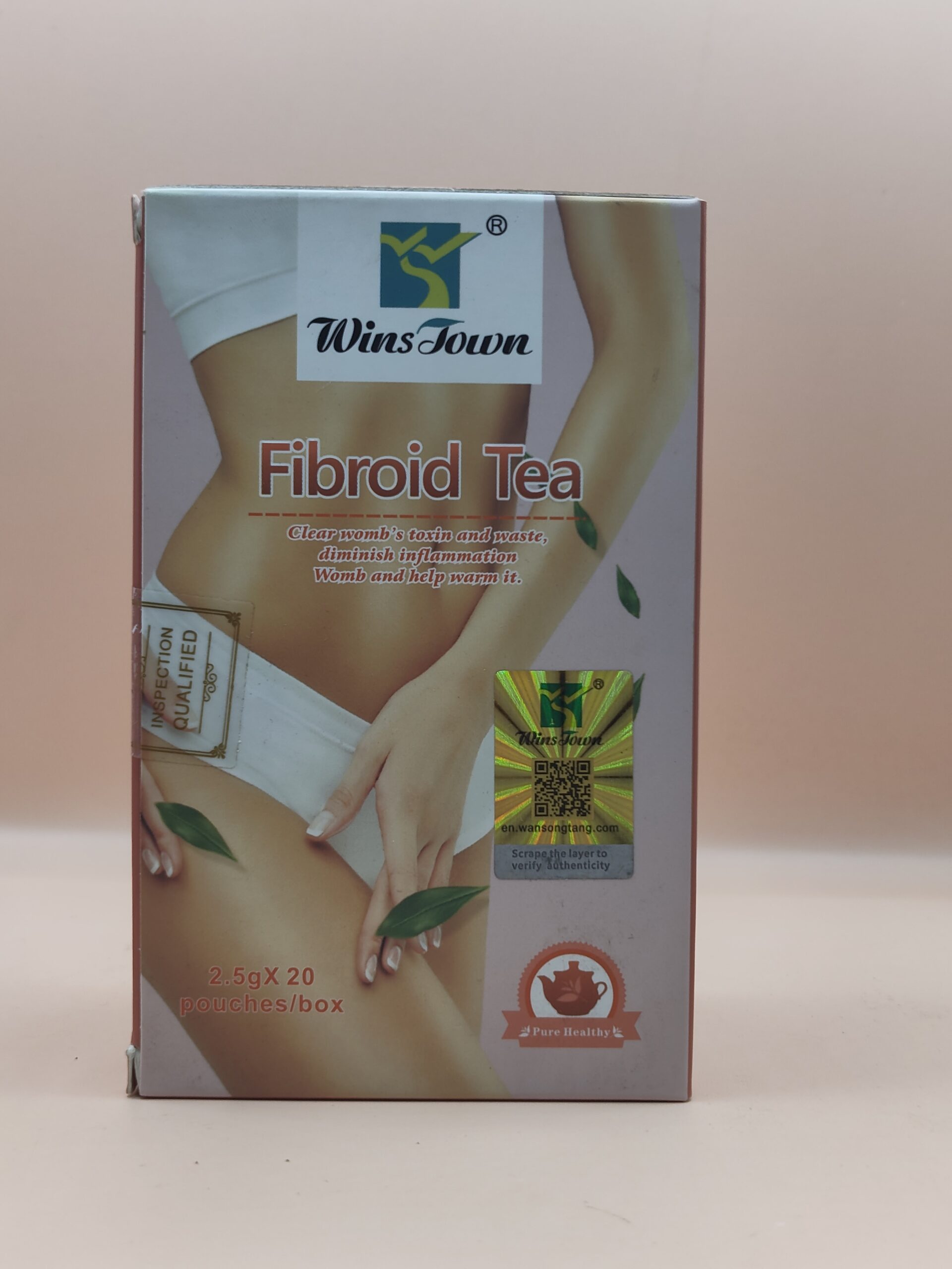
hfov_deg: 29.1
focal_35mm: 50
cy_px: 634
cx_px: 476
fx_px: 1833
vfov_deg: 38.2
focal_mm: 5.56
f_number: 1.88
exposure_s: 1/100
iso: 145
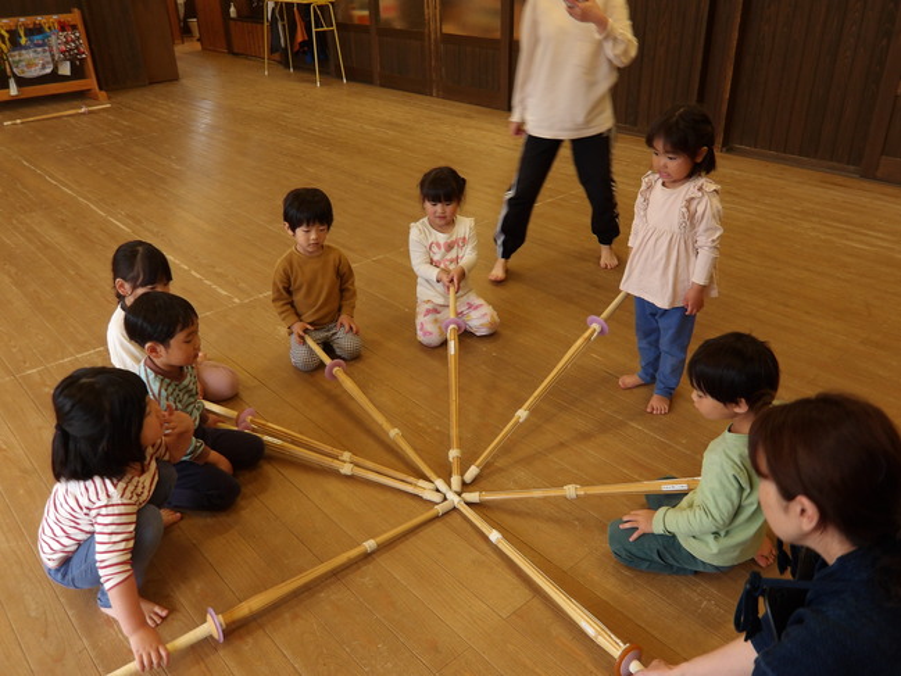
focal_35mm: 27
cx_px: 450
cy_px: 338
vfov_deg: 51.4
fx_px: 703
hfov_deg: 65.3
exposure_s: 1/38
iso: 100
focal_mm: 4.9
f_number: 3
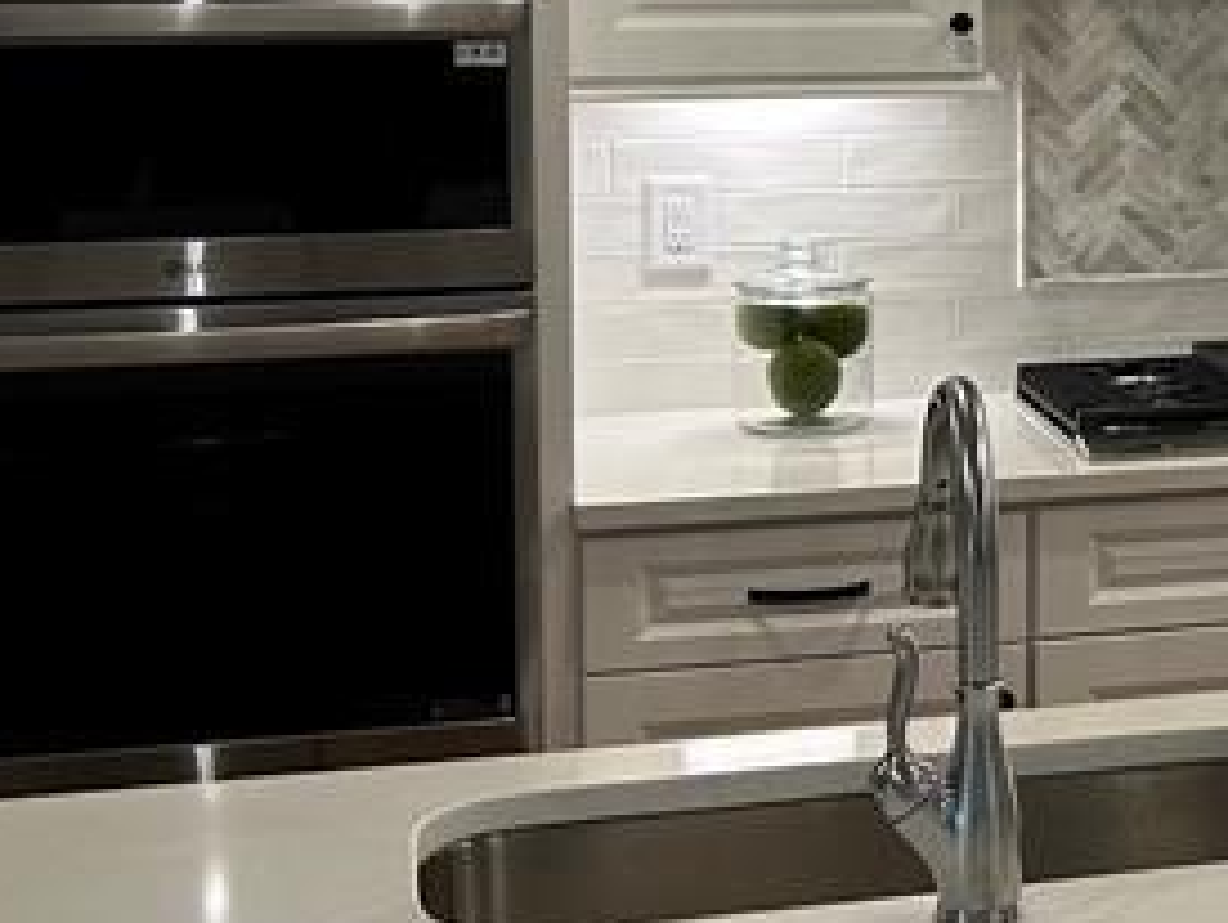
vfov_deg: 15.1
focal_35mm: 97
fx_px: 3444
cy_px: 85
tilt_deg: -4.5
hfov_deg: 18.8
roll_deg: +0.4
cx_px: 1591
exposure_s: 1/120
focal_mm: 5.7
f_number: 1.5
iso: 100
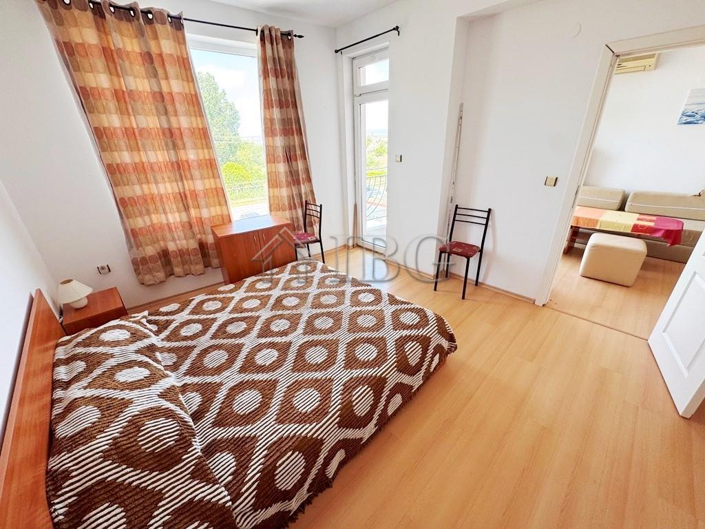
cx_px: 352
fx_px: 285
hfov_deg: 102.1
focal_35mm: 14
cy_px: 264
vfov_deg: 85.7
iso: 100
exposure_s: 1/99
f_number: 2.2
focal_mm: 2.22
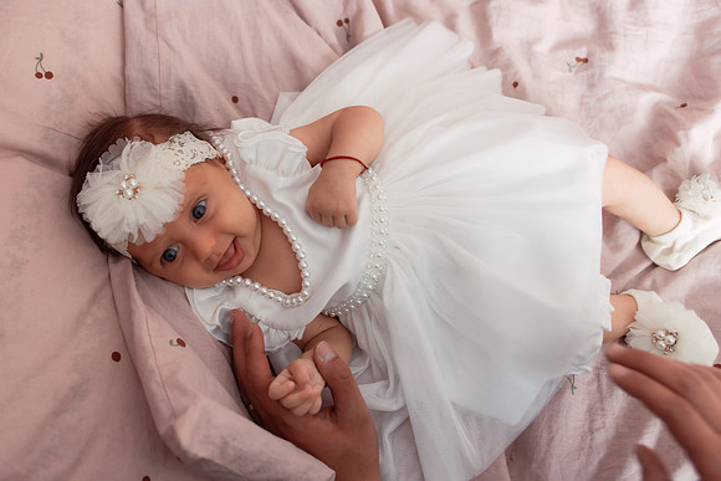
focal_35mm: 43
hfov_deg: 45.1
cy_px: 193
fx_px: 862
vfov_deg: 31.1
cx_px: 278
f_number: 3.2
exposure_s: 1/200
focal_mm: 35
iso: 400
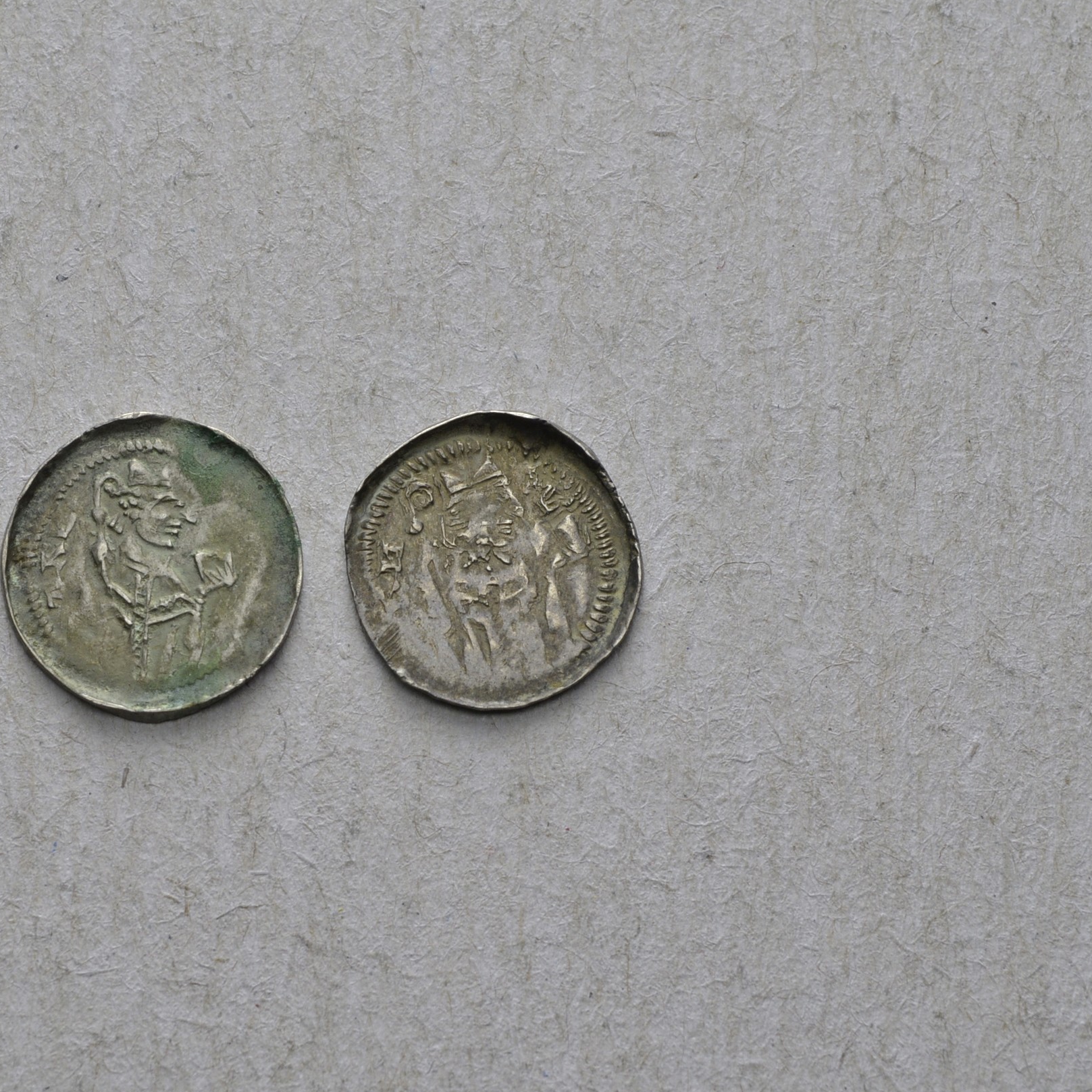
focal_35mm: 107
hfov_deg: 16.3
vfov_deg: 16.3
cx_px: 373
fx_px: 3806
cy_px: 550
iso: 400
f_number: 14
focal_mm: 55
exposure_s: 1/250
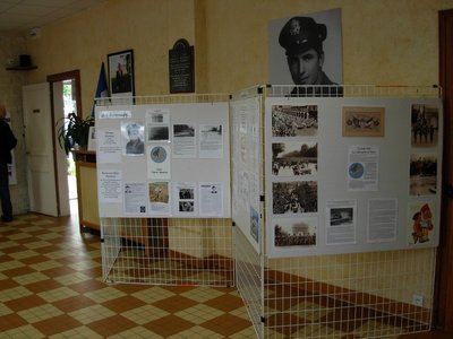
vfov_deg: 37.7
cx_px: 226
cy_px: 170
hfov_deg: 49.0
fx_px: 497
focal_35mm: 38
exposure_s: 1/40.3
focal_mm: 6.3
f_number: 2.9
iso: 79
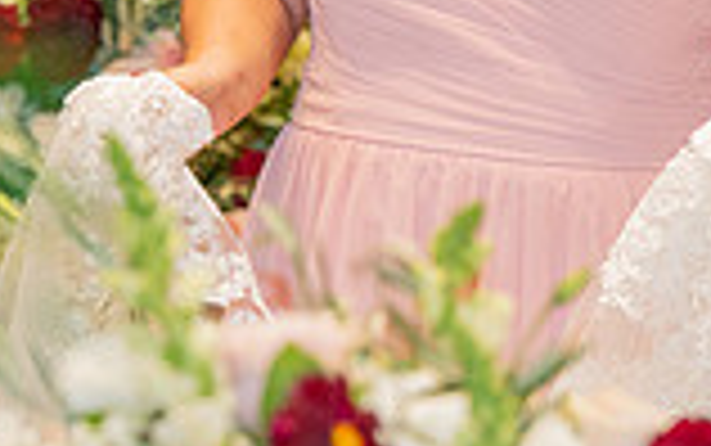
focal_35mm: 618
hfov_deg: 3.4
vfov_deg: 2.1
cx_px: 158
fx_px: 11984
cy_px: -173
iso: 1250
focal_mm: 165
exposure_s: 1/160
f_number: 3.2
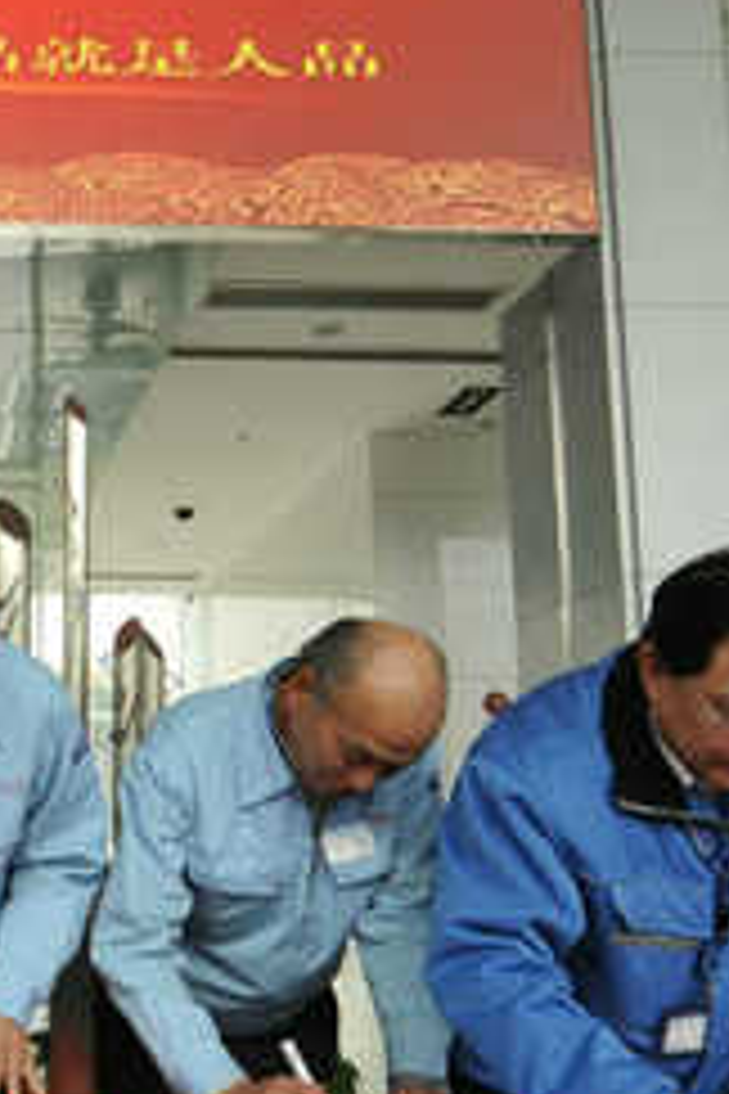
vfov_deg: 41.8
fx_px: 1428
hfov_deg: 25.9
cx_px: -128
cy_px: 621
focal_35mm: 47
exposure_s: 1/100
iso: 800
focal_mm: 14
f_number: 8
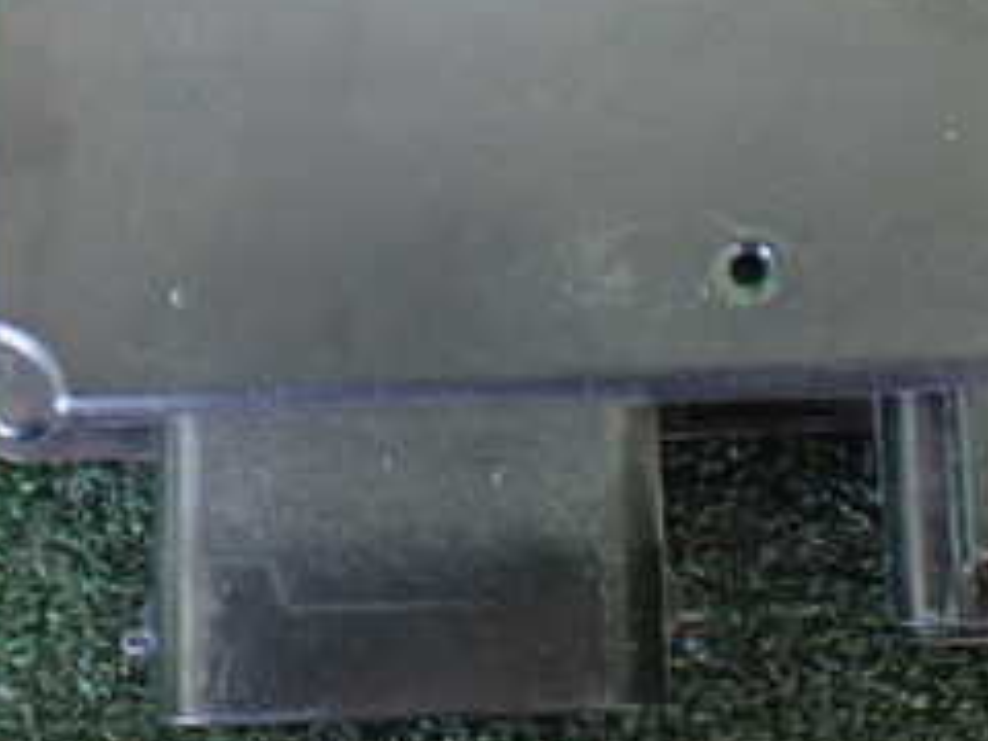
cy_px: 49
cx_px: 589
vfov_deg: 19.2
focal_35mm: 75
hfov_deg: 25.9
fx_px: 2141
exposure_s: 1/125
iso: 640
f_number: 2.3
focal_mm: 5.4
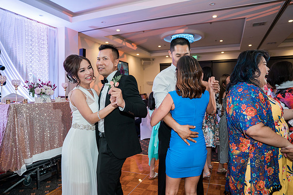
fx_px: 195
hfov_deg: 73.7
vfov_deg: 53.2
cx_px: 146
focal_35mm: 24
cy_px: 98
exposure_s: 1/160
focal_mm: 24
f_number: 2.8
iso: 800
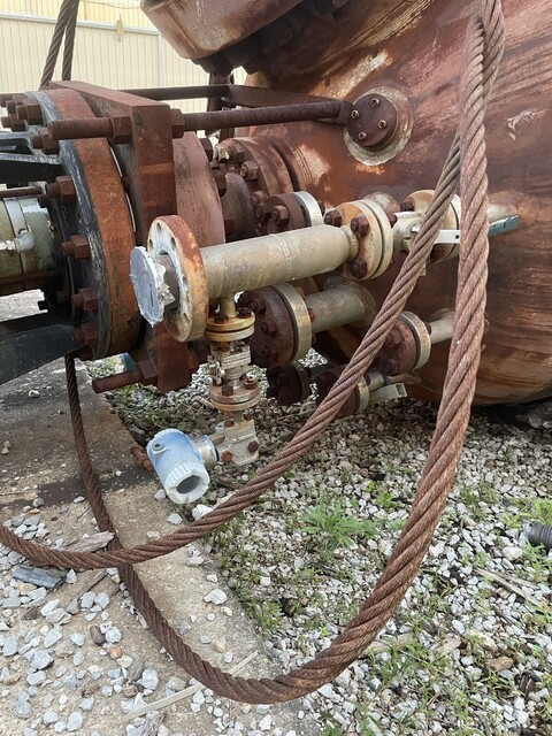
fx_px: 553
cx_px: 276
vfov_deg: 67.3
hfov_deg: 53.1
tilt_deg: -19.1
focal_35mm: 26
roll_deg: -0.2
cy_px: 368
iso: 400
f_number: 1.6
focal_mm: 4.2
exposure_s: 1/60
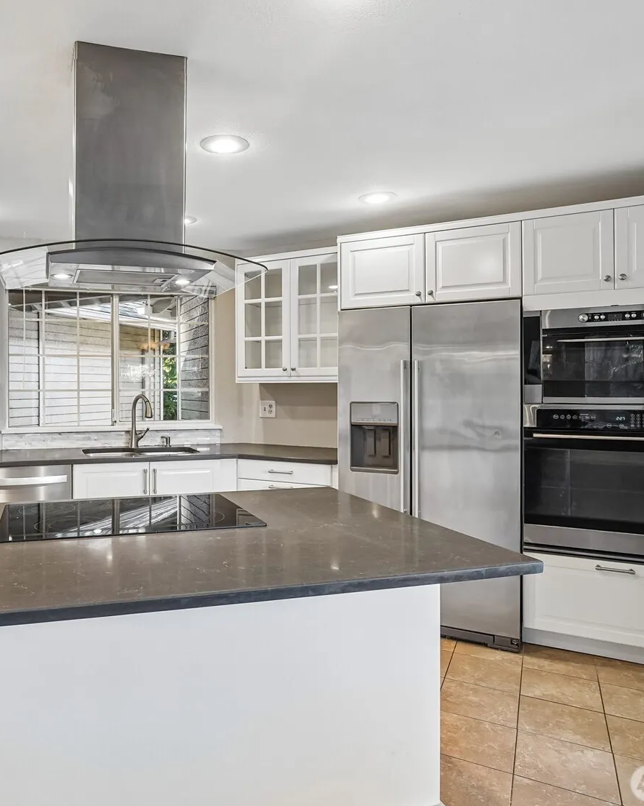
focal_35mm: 23
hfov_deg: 58.8
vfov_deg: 72.6
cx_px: 191
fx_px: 548
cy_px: 400
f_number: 8
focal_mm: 16
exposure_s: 1/30
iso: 1600
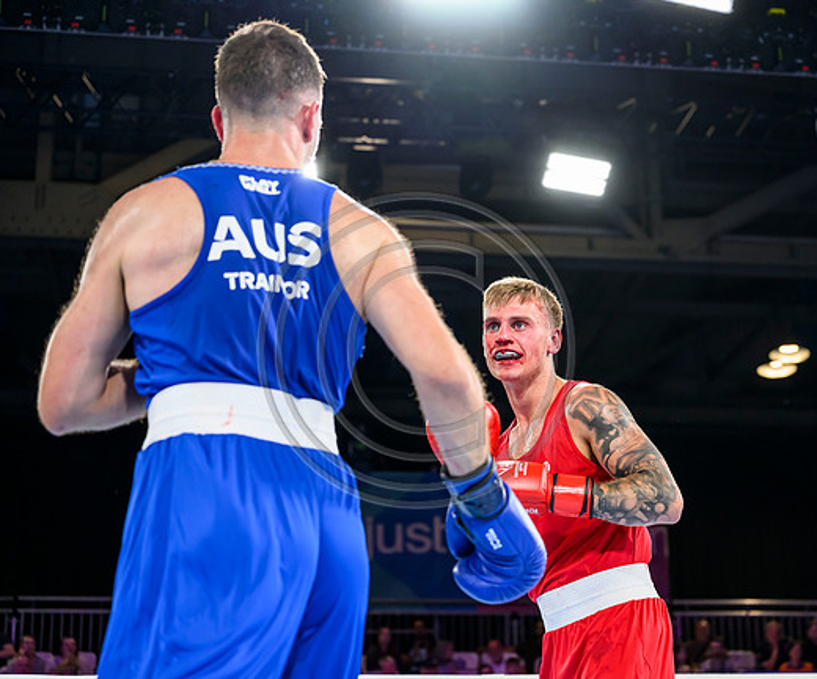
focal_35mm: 66
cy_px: 349
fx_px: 1620
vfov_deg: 23.7
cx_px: 521
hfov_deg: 28.2
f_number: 3.2
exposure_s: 1/1600
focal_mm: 55
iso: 2000
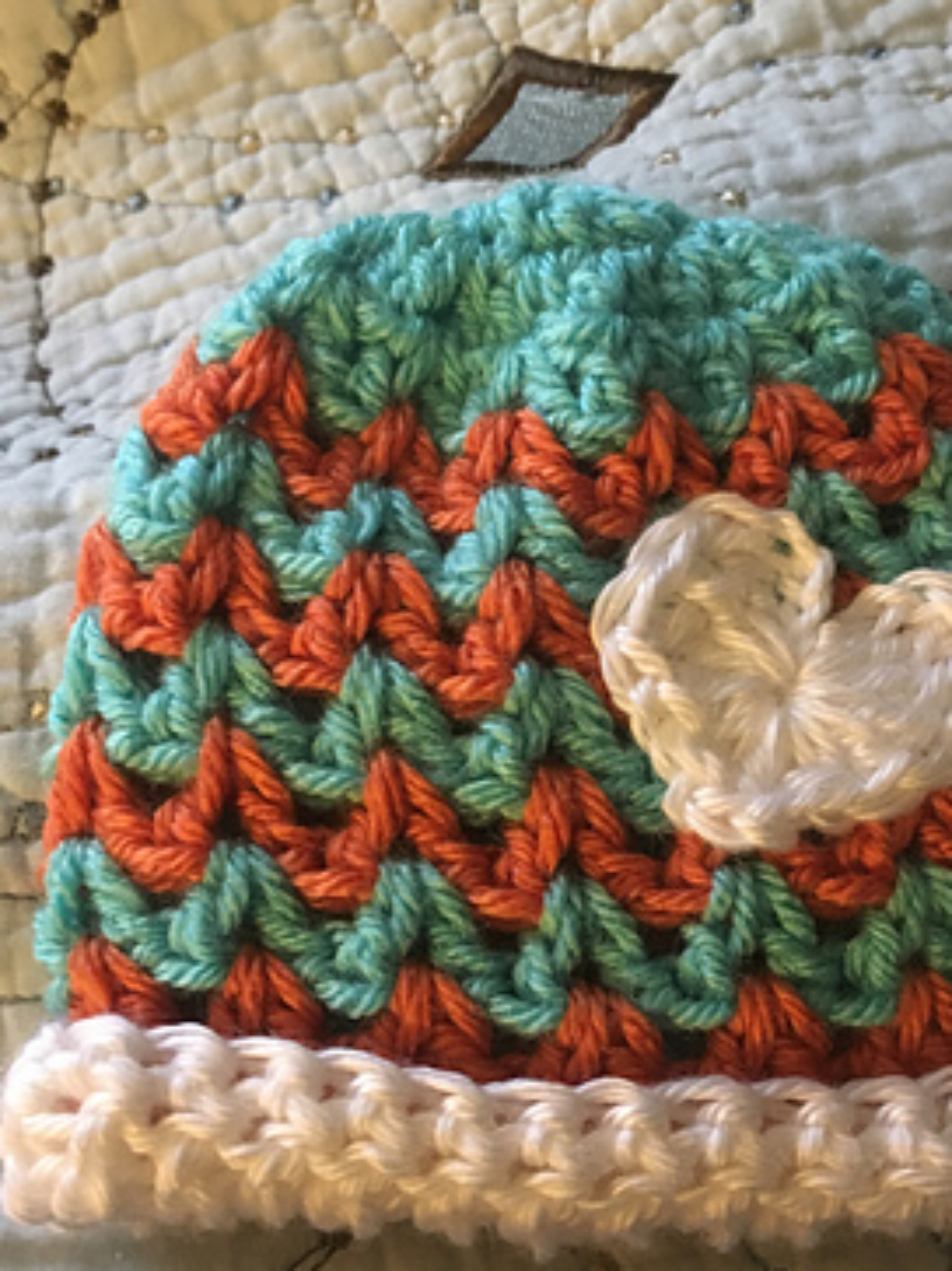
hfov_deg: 35.7
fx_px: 1468
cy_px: 725
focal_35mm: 40
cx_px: 604
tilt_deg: -58.2
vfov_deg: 46.7
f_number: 2.2
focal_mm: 4.15
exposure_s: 1/15
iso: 400
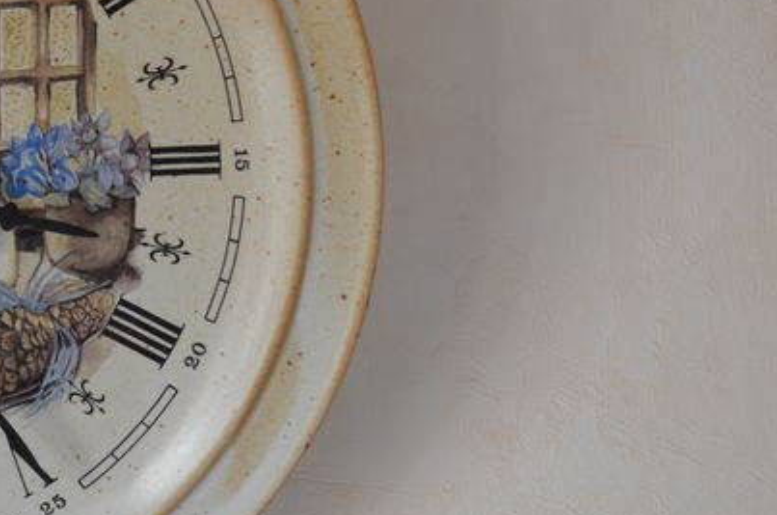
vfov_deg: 11.5
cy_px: 162
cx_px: -185
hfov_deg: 16.4
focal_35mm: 119
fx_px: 2563
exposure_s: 1/60
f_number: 4.8
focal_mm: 32
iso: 560
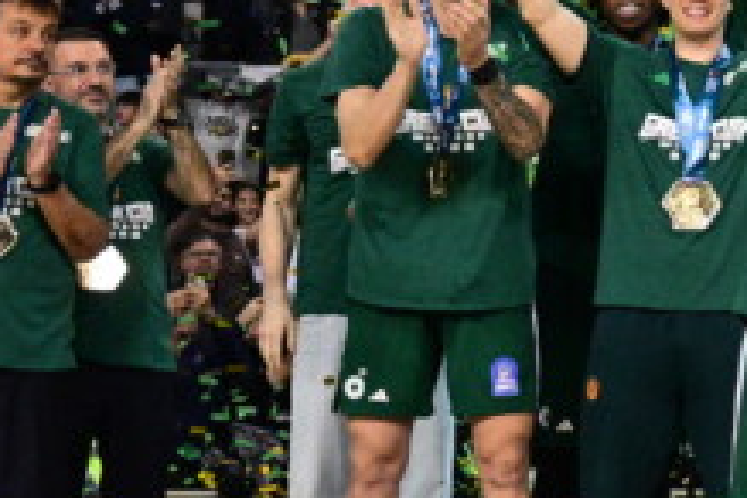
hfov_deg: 9.7
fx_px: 3984
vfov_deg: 7.2
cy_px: 263
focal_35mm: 192
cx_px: 1678
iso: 2500
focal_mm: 35
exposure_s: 1/640
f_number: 2.8
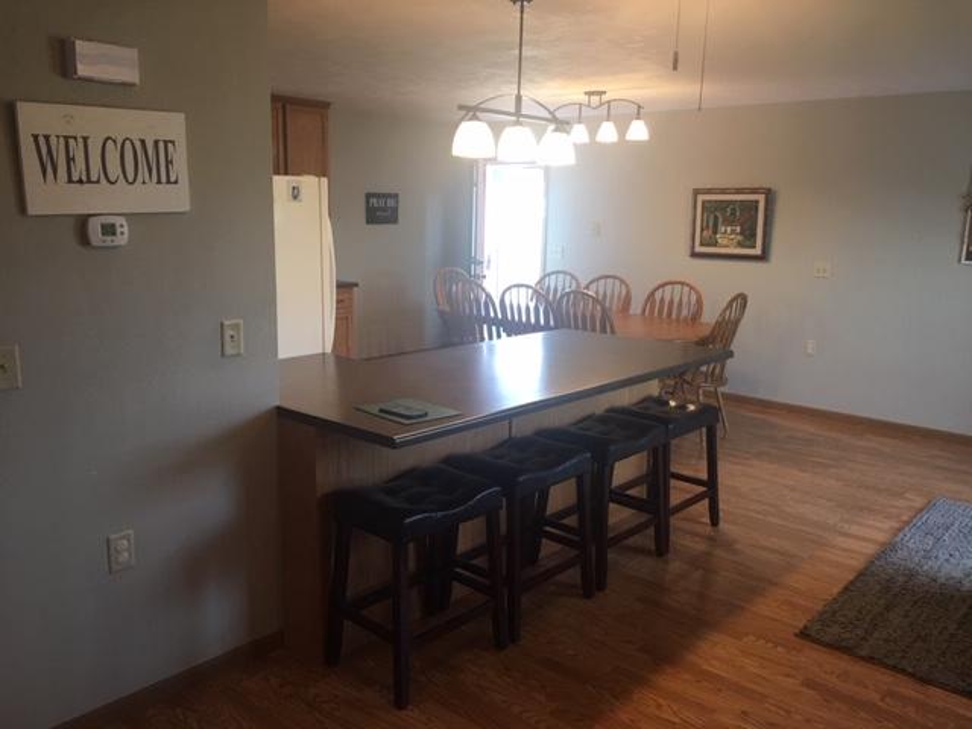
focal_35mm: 29
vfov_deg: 48.2
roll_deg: -2.7
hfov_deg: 61.7
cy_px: 364
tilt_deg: -10.7
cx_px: 486
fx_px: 814
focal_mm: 4.15
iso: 40
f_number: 2.2
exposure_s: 1/30
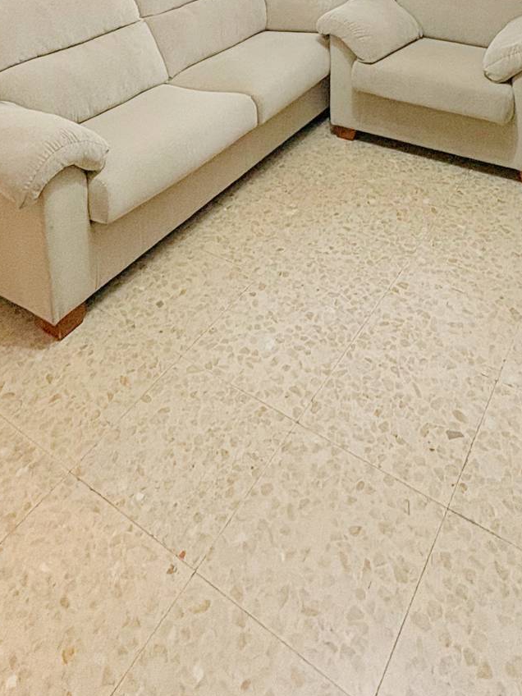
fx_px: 664
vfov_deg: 41.5
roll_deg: +2.5
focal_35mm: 33
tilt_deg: -5.9
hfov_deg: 42.9
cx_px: 277
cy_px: -103
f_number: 2.2
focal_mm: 2.22
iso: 250
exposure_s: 1/50
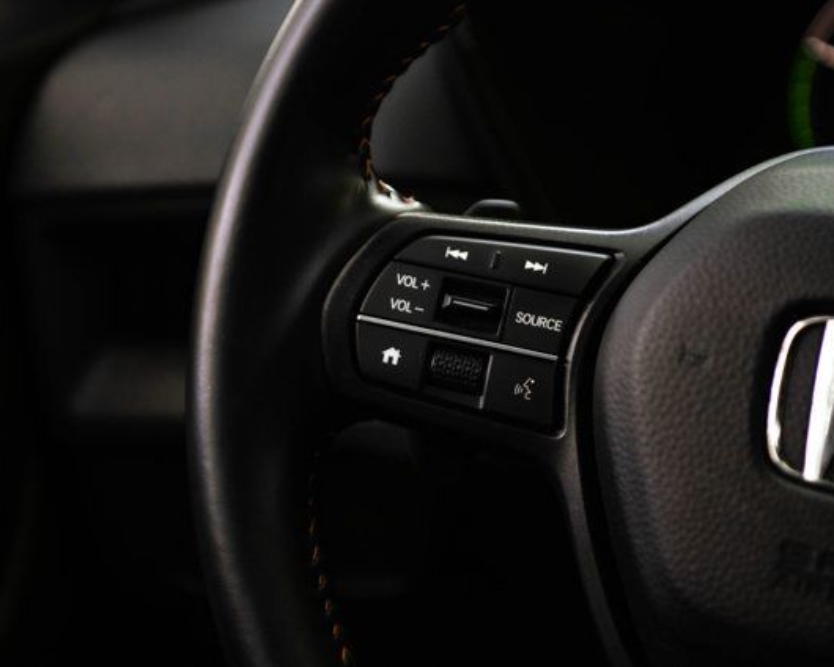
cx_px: 471
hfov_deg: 16.2
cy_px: 334
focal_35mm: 119
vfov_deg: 13.0
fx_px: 2937
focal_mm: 70
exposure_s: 1/200
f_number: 3.2
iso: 640
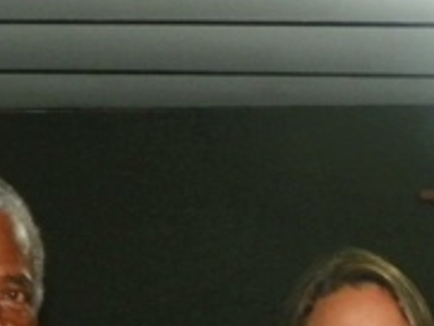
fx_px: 1832
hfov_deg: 13.1
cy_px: 532
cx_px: 544
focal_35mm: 146
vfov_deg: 9.8
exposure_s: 1/30
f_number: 2.8
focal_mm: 5.9
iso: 200
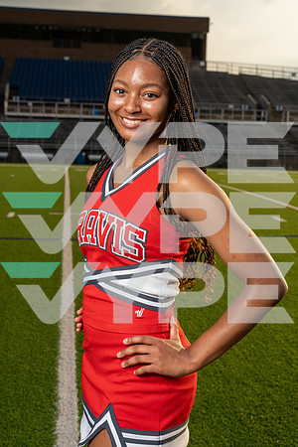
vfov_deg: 35.6
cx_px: 149
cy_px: 224
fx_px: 695
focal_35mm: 56
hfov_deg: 24.2
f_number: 8
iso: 100
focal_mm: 56
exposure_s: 1/250
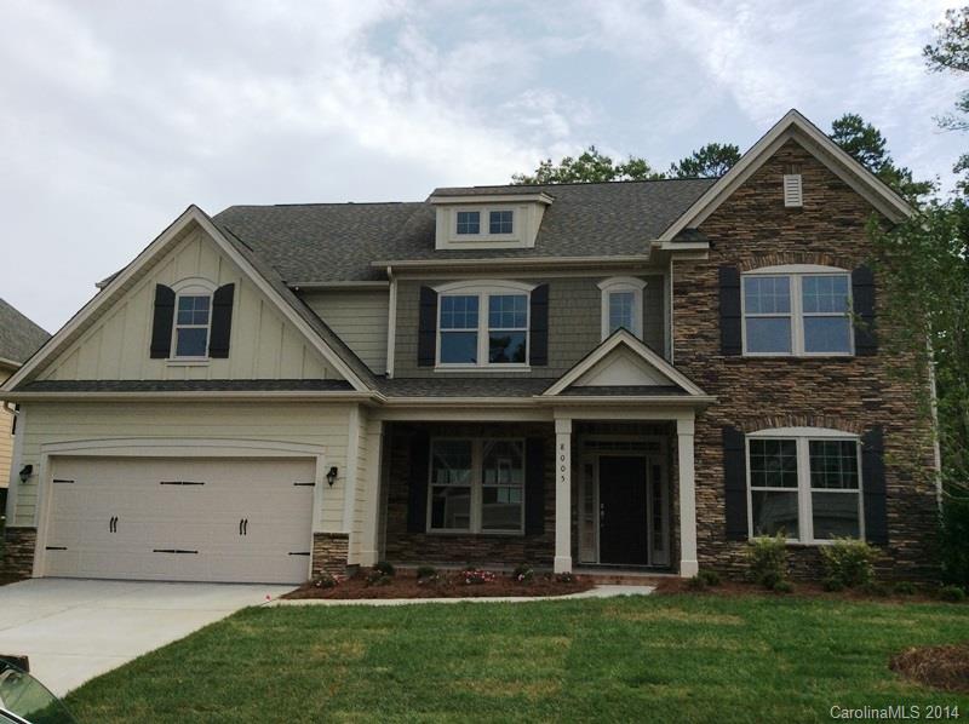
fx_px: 923
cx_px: 484
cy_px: 362
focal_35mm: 33
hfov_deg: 55.4
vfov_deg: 42.9
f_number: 2.4
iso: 32
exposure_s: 1/2203
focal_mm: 3.3
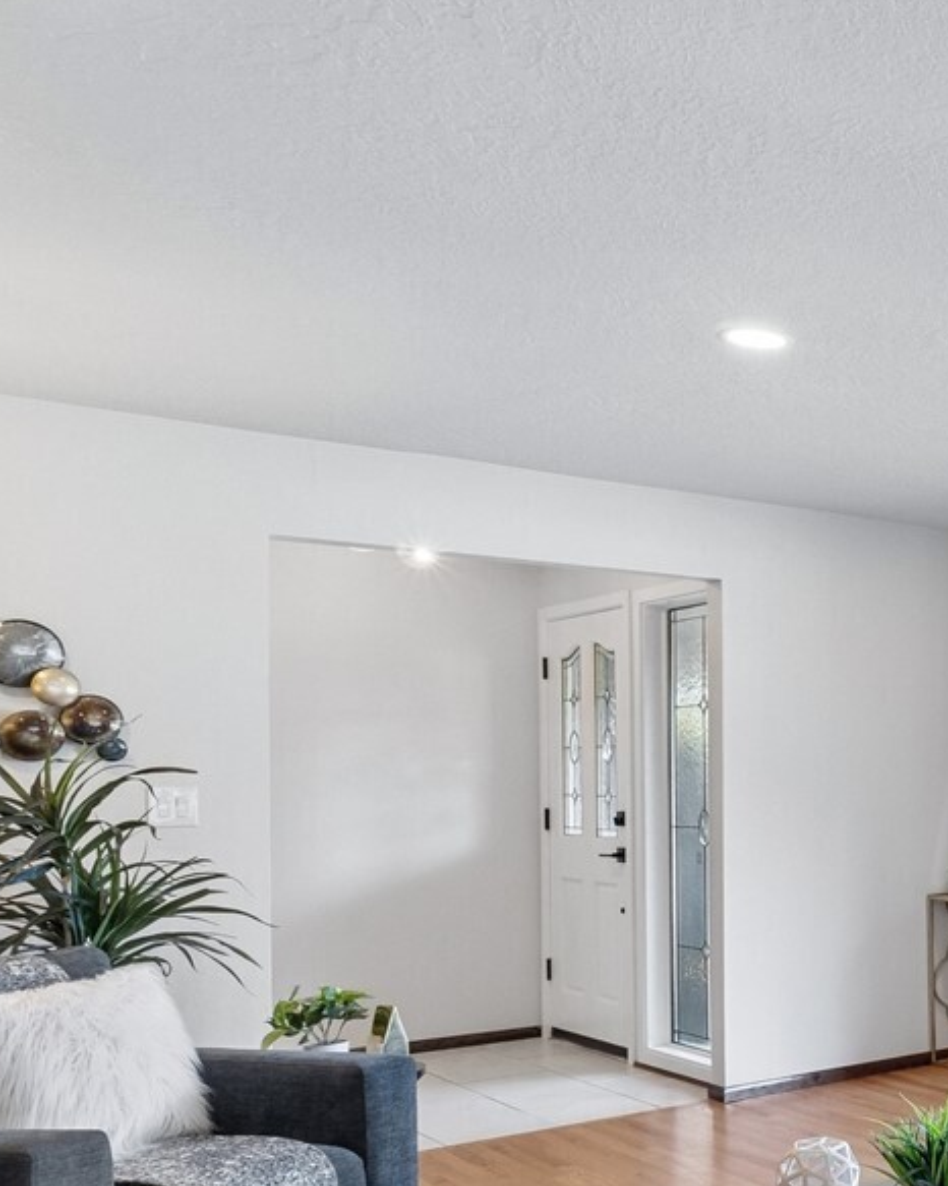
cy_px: 796
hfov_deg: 28.3
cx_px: 1303
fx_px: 1439
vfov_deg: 44.1
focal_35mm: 41
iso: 250
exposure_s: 1/5
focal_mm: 10
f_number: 9
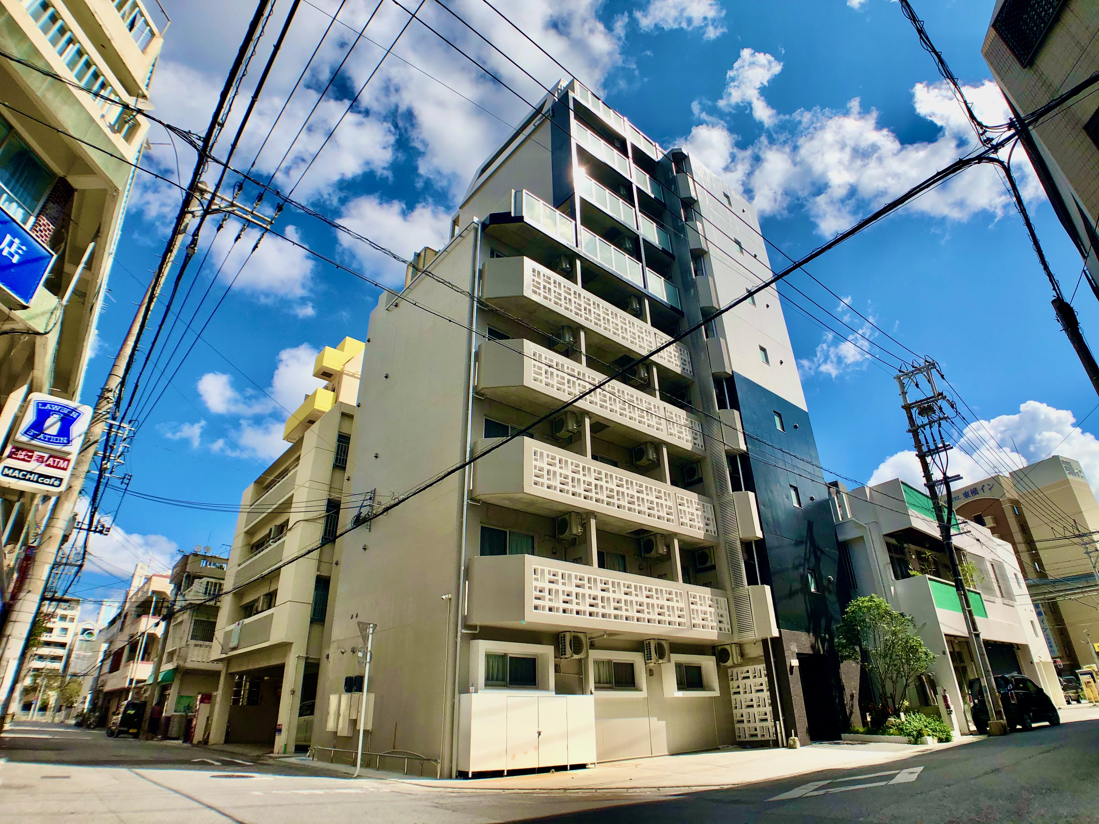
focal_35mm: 28
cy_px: 412
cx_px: 550
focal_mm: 3.99
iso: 20
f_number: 1.8
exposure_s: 1/3205
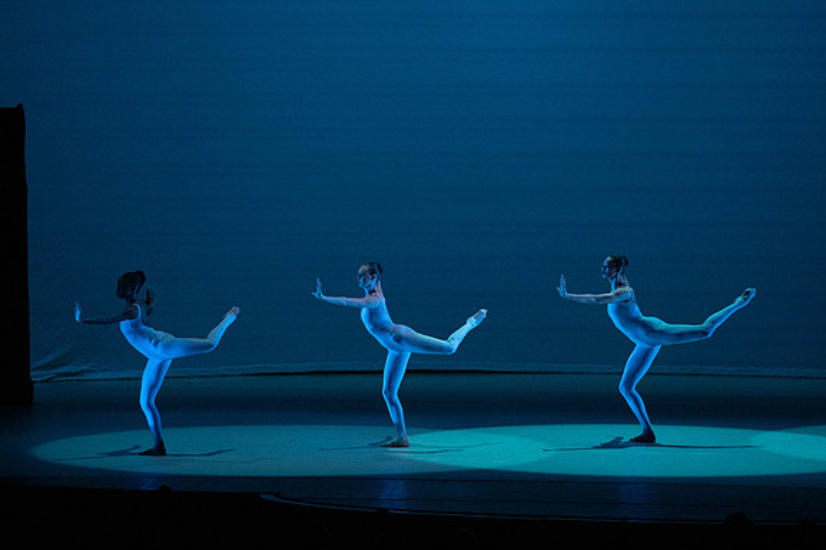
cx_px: 414
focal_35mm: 165
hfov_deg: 12.5
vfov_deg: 8.3
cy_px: 276
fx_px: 3784
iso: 16000
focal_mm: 164
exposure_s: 1/400
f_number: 5.6
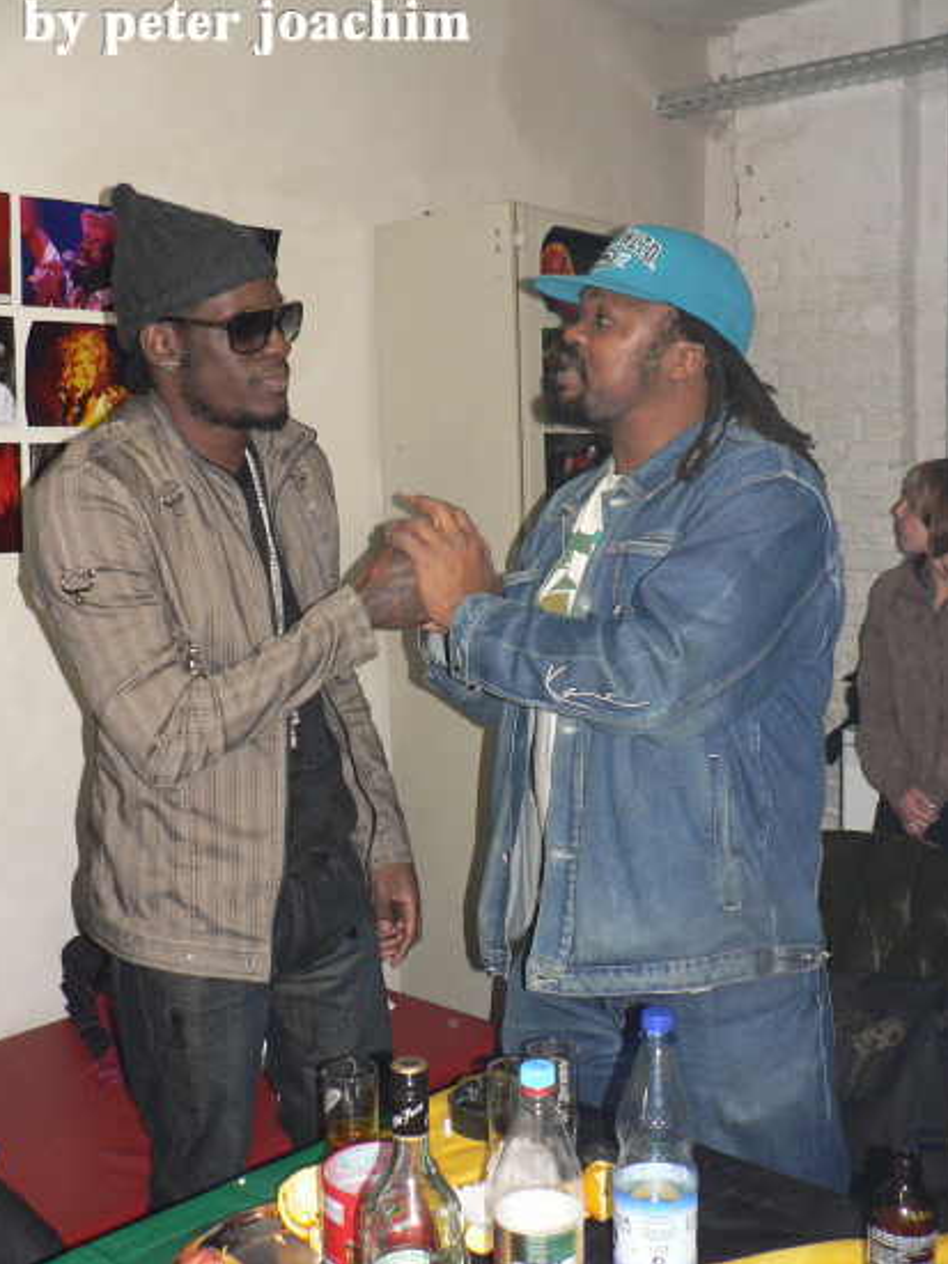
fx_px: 1315
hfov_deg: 39.6
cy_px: 632
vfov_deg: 51.4
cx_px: 476
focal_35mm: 36
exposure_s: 1/60
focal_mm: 6
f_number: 2.8
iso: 200
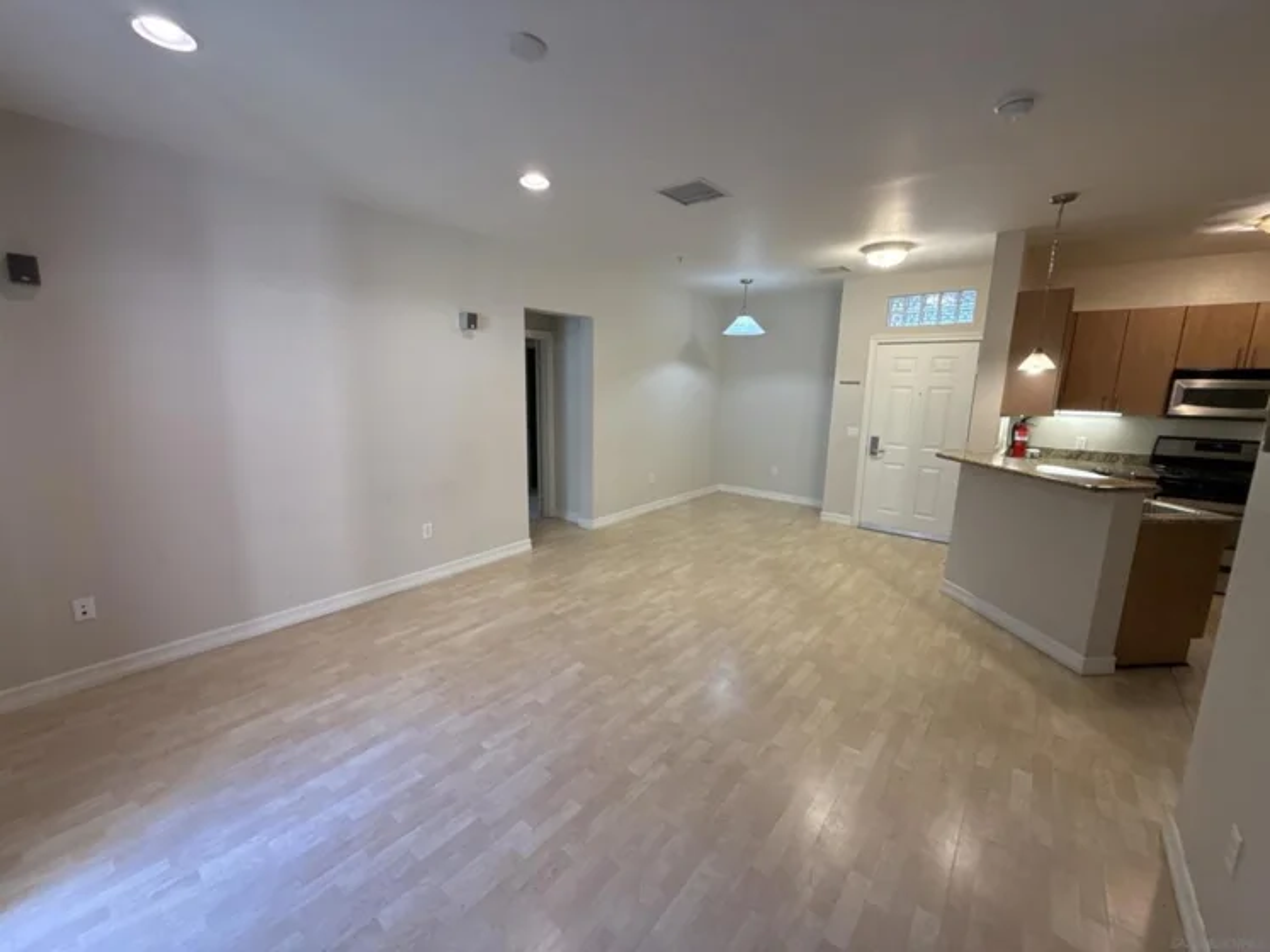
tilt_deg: -8.7
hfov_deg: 102.1
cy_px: 476
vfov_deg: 85.7
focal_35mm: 14
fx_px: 514
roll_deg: -0.9
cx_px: 635
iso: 100
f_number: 2.2
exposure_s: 1/30
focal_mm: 2.22
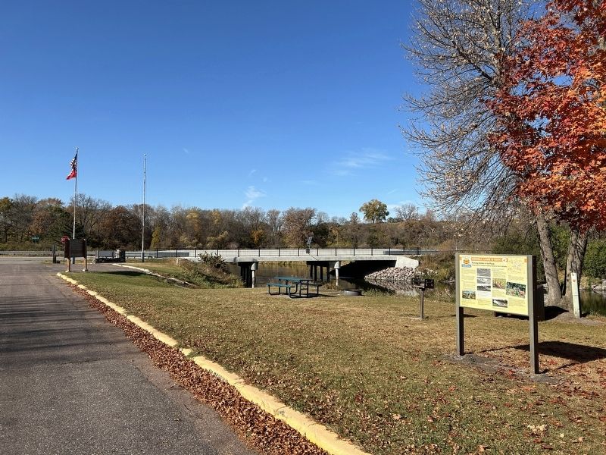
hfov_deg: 67.3
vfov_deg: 53.1
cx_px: 303
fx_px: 455
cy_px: 228
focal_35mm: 26
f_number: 1.5
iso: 50
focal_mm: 5.7
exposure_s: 1/4274
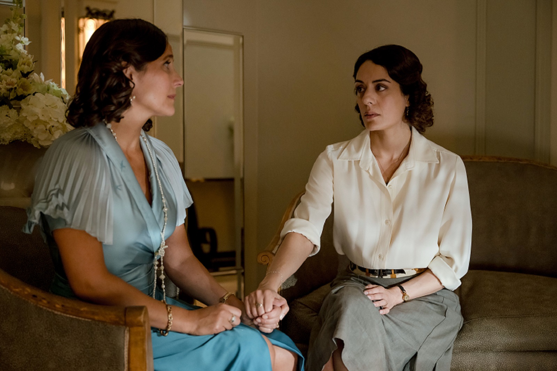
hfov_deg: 39.6
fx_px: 773
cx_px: 278
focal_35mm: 50
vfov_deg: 27.0
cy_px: 186
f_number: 3.2
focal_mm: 50
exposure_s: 1/200
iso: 4000
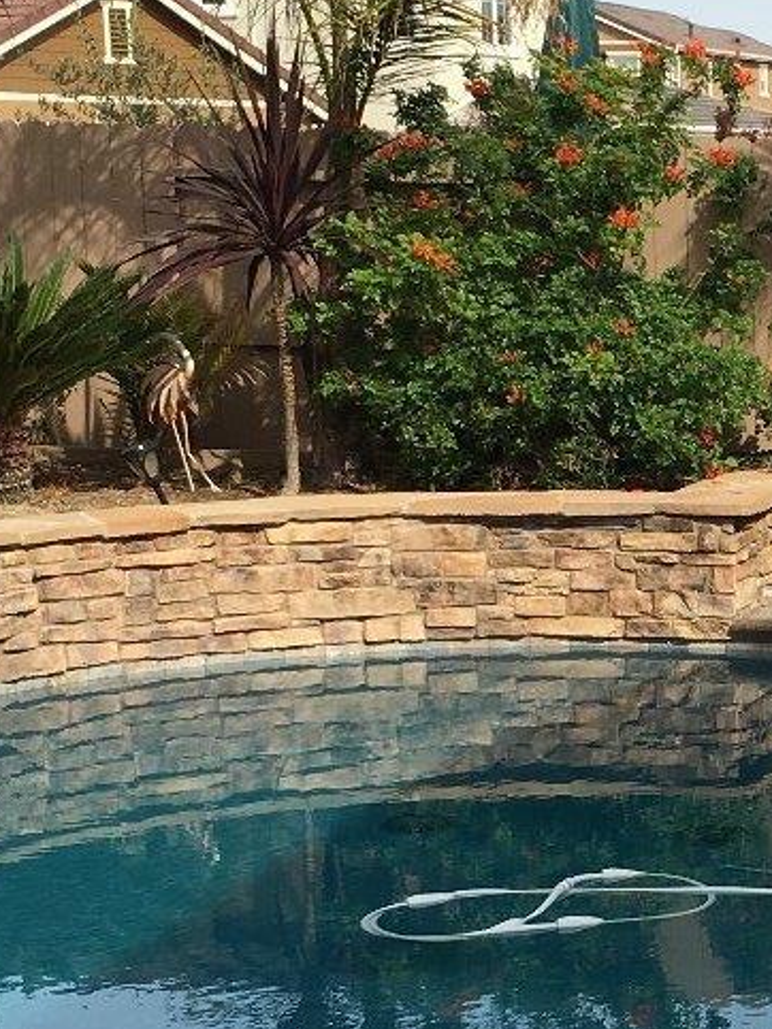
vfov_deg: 19.7
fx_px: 2945
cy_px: 807
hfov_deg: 14.4
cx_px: 948
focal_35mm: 99
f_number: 2.2
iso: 25
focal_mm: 4.15
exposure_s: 1/1508
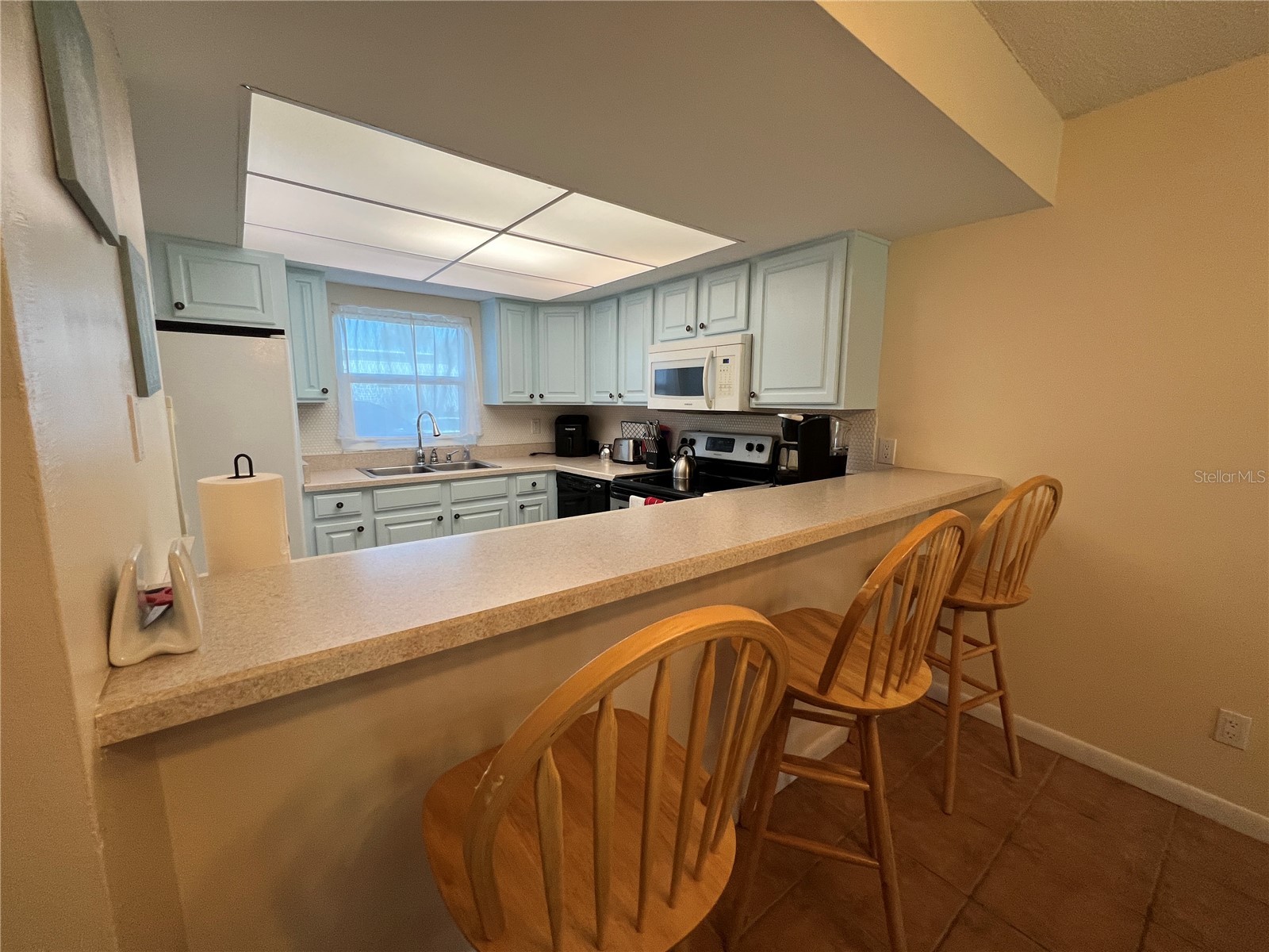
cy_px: 476
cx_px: 634
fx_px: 477
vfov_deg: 89.9
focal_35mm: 13
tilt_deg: -9.1
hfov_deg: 106.2
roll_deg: +0.1
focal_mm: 1.57
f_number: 1.8
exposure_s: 1/120
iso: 125
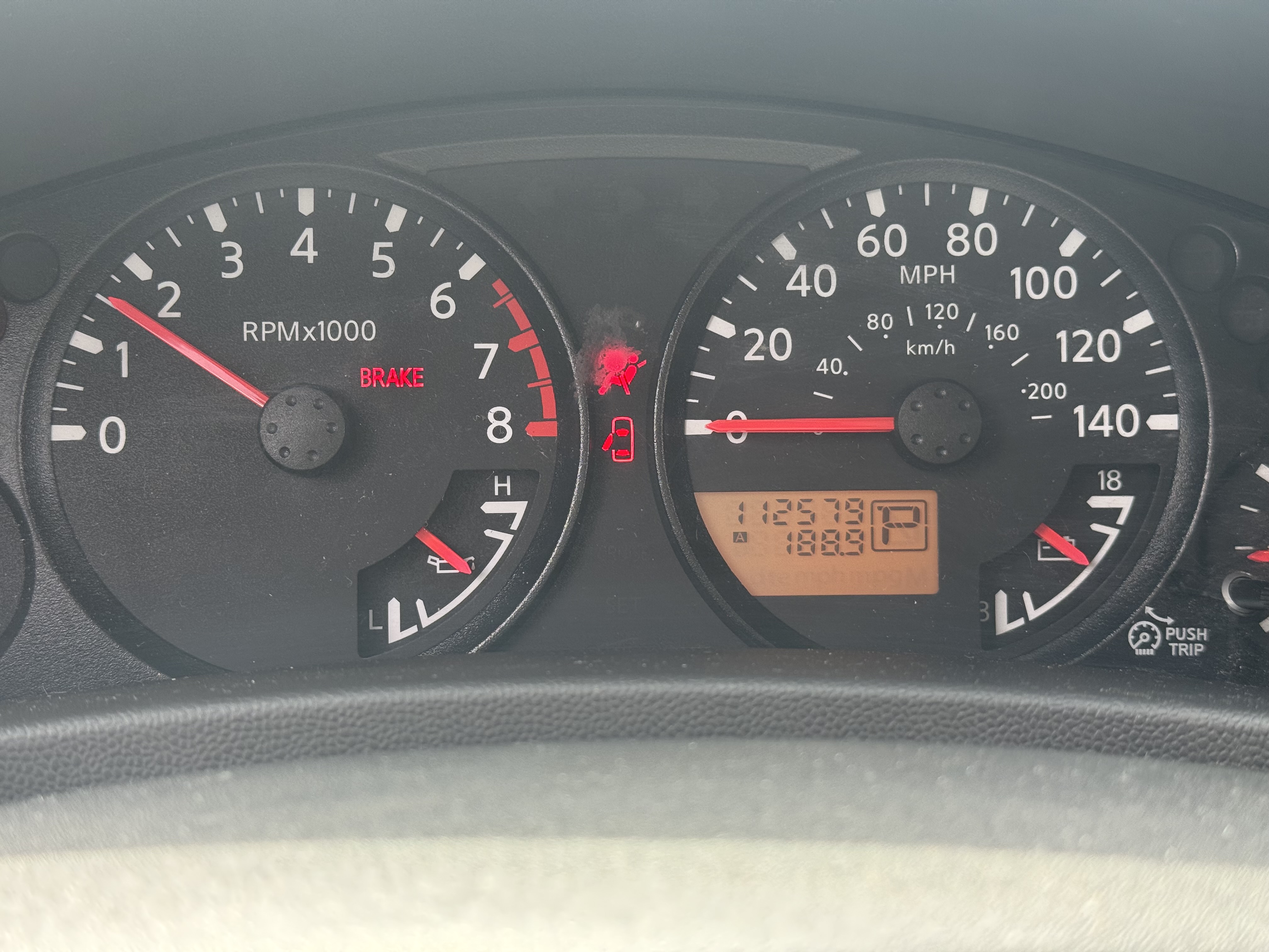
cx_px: 634
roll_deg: +0.1
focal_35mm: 48
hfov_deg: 39.7
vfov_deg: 30.3
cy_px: 476
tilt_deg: -24.8
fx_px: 1760
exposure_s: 1/163
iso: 64
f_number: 1.78
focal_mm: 6.76
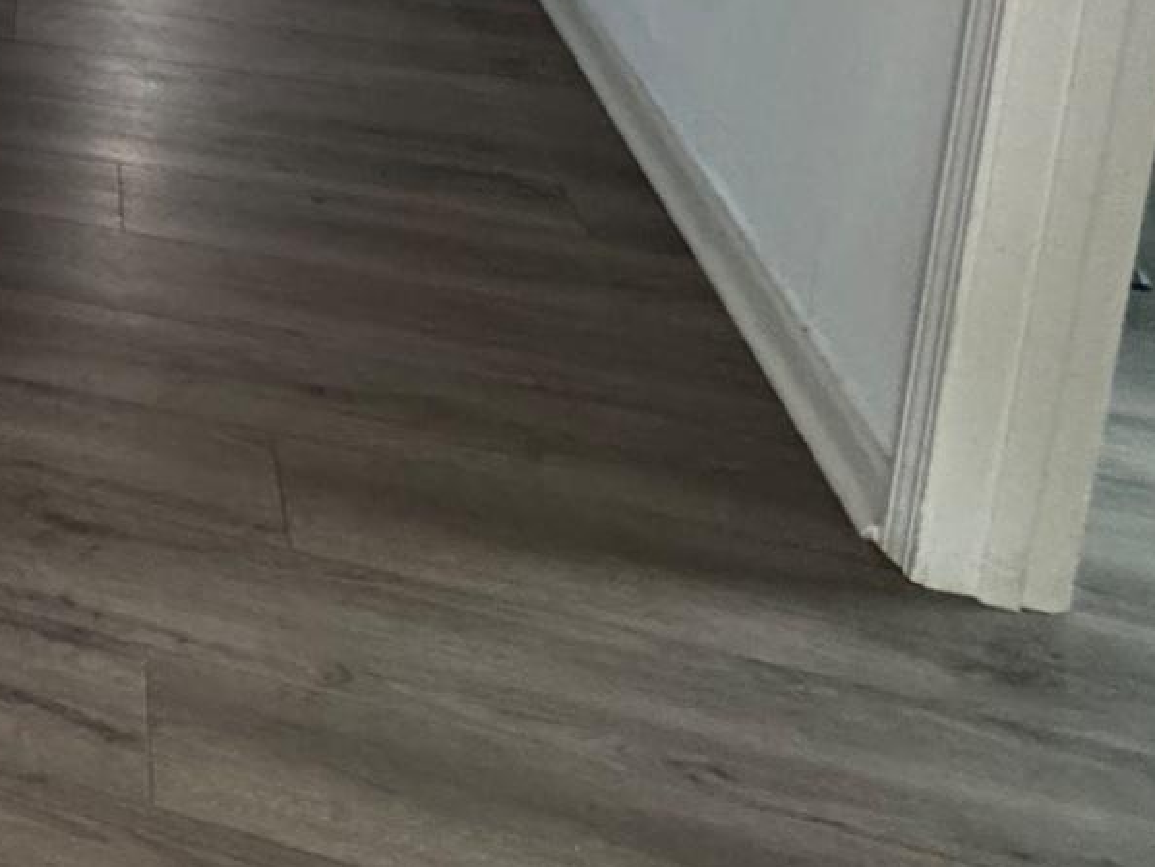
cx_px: -586
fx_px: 1602
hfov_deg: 27.3
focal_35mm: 48
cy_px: -422
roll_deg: +2.1
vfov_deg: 24.1
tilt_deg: -11.6
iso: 400
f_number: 2.2
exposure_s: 1/60
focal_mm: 2.22
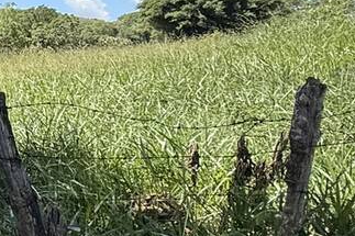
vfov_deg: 20.6
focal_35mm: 65
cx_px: -308
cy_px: 42
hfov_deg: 20.3
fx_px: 641
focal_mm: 2.22
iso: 50
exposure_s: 1/1167
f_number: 2.2
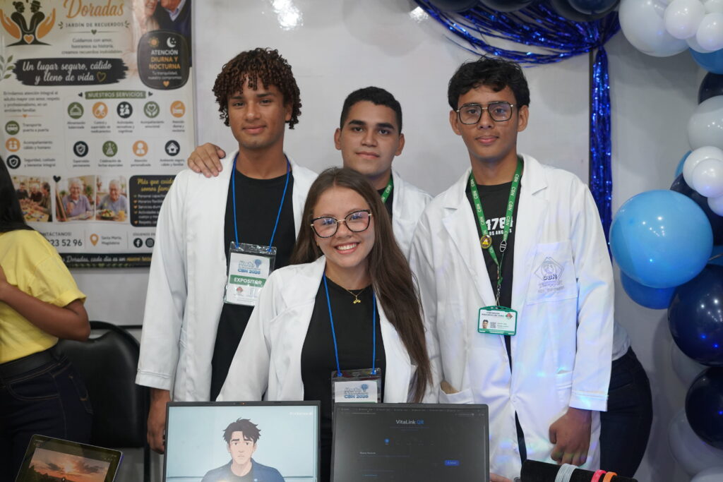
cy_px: 241
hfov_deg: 39.6
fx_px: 1004
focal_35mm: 50
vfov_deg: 27.0
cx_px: 362
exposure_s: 1/160
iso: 2500
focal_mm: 50
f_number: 4
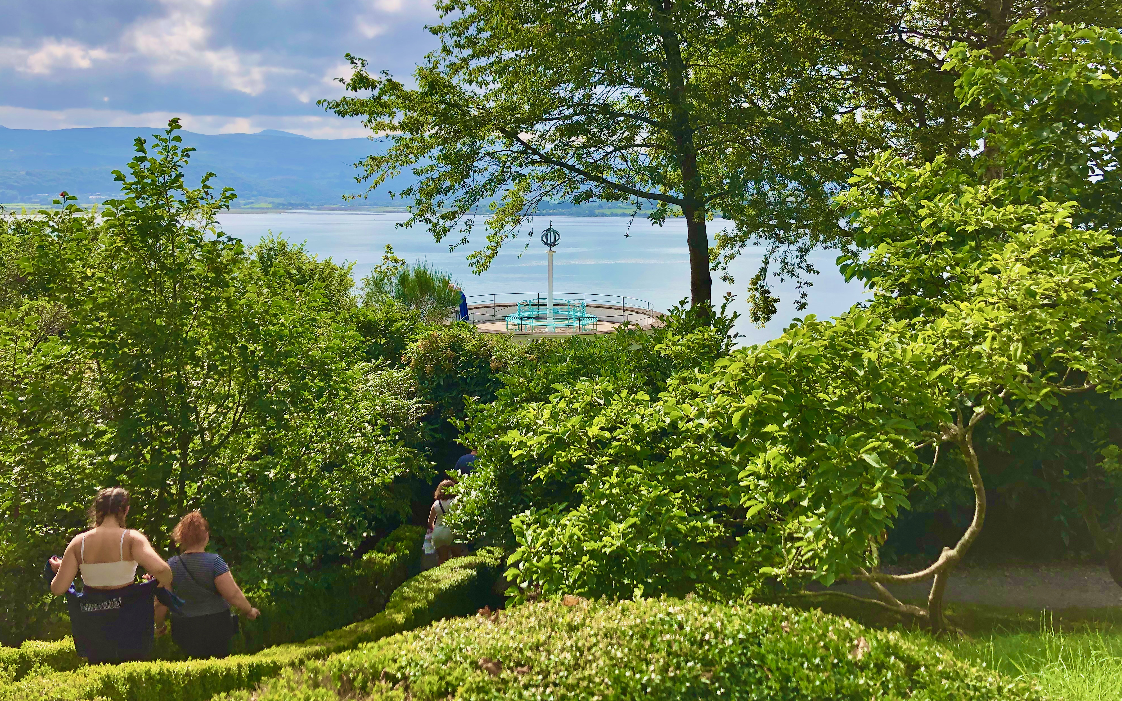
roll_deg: -0.3
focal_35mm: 30
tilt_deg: -6.0
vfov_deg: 41.7
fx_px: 917
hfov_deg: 62.9
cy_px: 291
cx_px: 556
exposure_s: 1/1919
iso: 20
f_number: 1.8
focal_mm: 4
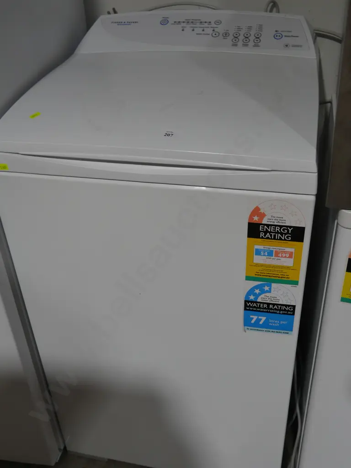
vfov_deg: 49.0
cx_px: 176
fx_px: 514
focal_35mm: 38
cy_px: 234
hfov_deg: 37.7
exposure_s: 1/100
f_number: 4.1
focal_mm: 19
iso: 200
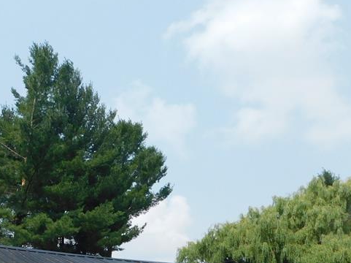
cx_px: 15
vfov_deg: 28.2
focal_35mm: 49
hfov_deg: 35.8
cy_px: 250
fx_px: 496
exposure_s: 1/400
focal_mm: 4
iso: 125
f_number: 6
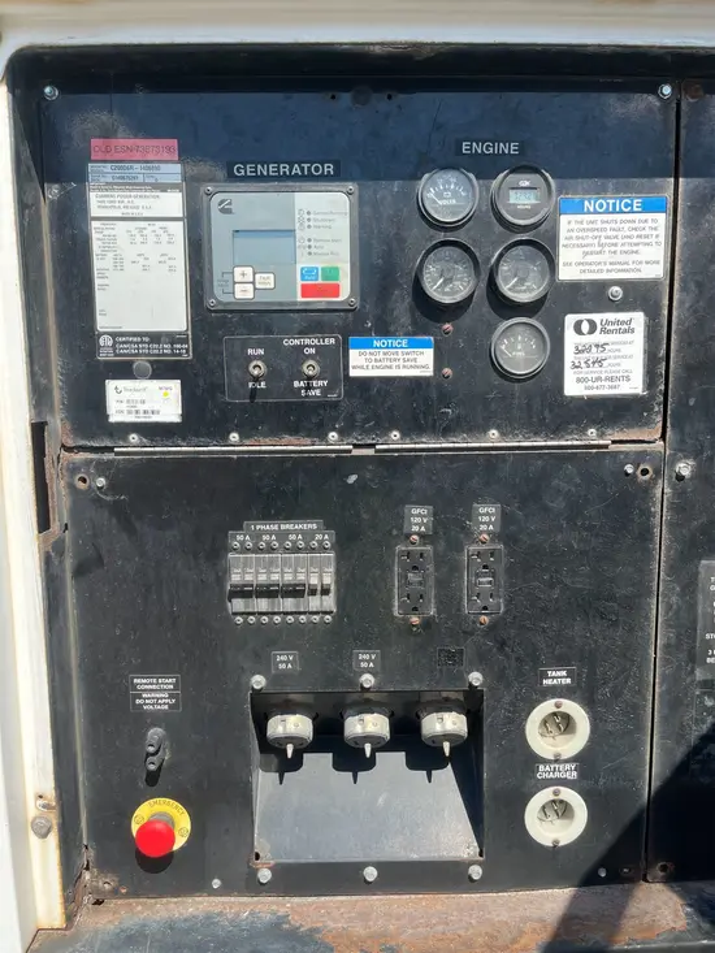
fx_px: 716
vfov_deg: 67.3
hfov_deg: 53.1
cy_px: 476
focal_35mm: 26
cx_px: 358
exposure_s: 1/1497
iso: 50
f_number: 1.6
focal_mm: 5.1
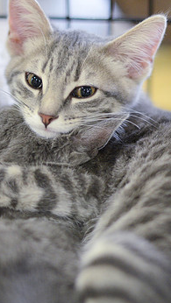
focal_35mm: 102
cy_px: 161
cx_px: 77
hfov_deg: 11.9
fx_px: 821
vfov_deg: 20.9
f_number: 1.4
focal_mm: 50
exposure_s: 1/80
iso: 1600
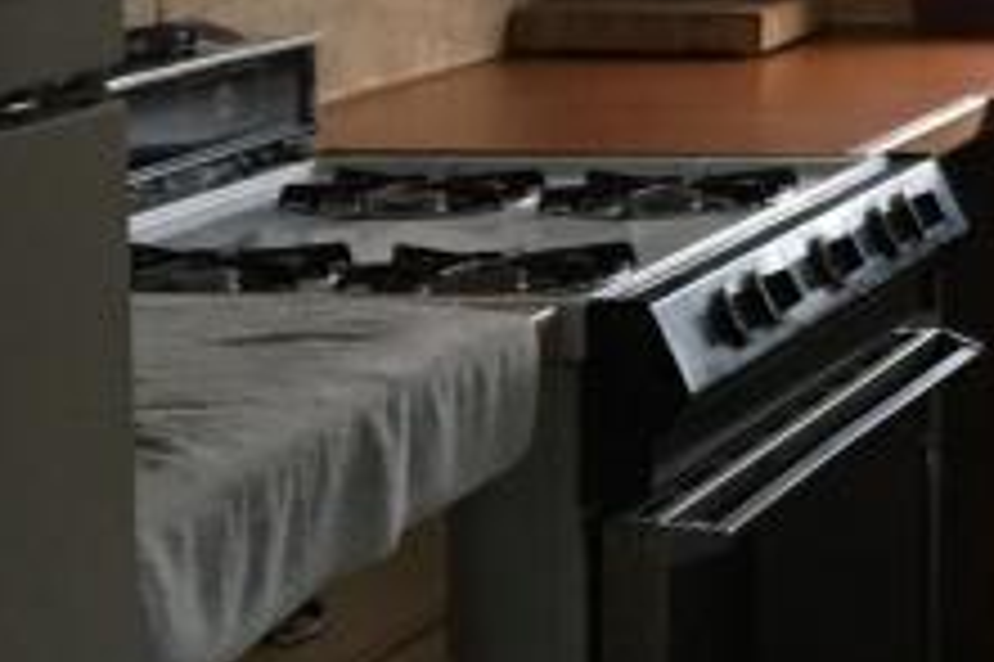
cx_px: 1754
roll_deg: -0.2
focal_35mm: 140
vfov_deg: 9.5
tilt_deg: -2.2
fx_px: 3863
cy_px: -293
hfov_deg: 13.3
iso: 125
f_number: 2.2
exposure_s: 1/30
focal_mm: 4.15
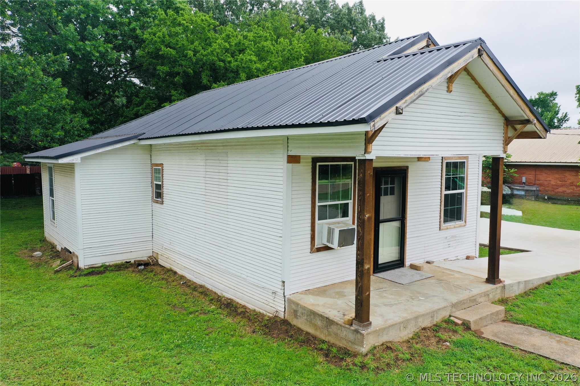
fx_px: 451
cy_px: 193
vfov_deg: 46.4
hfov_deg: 65.5
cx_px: 290
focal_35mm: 28
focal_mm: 10.26
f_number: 4.5
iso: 100
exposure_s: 1/400
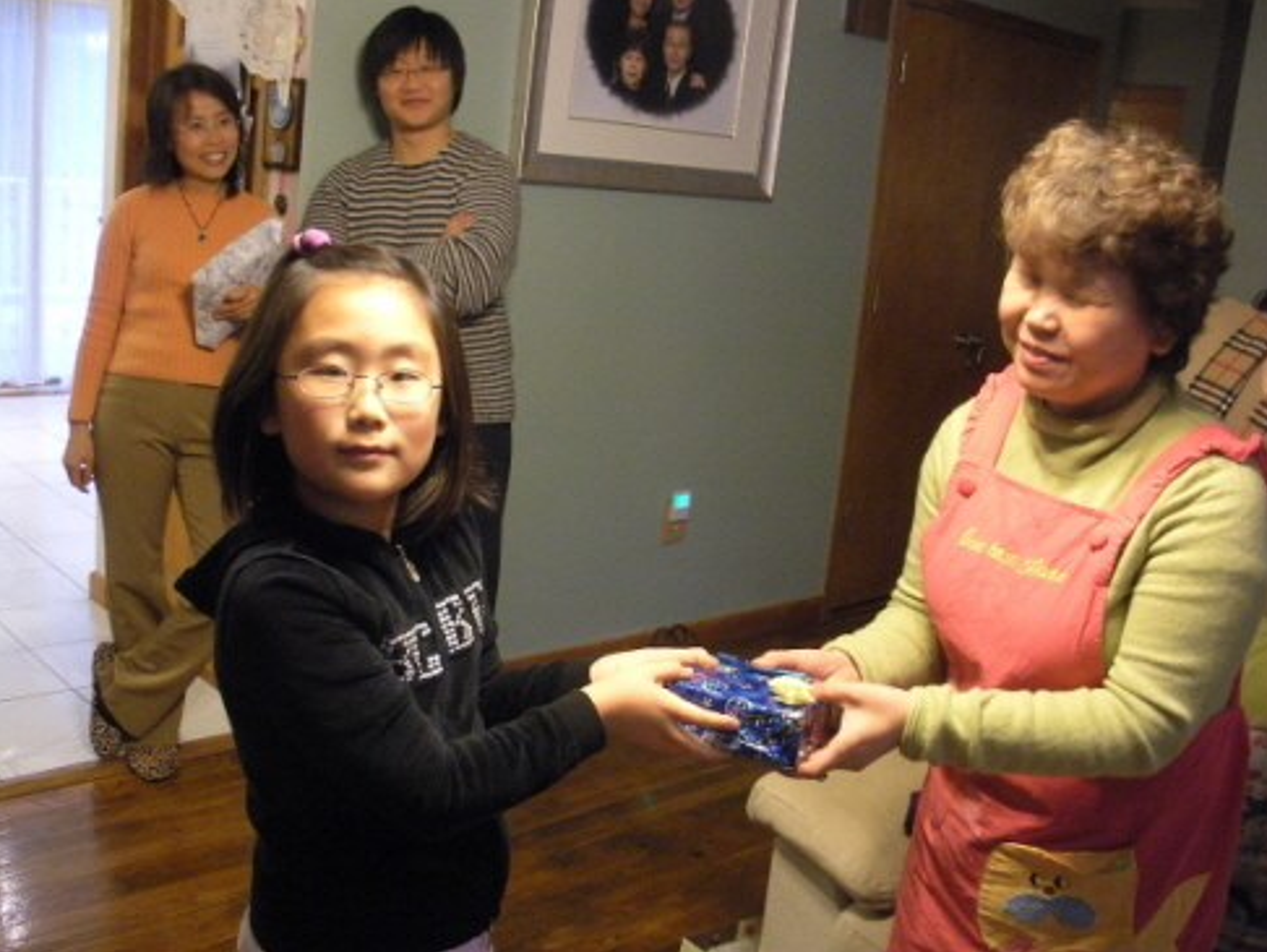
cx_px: 641
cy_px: 484
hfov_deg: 50.1
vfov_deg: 38.7
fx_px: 1355
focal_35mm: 37
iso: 400
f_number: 3.5
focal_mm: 6.3
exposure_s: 1/10.6
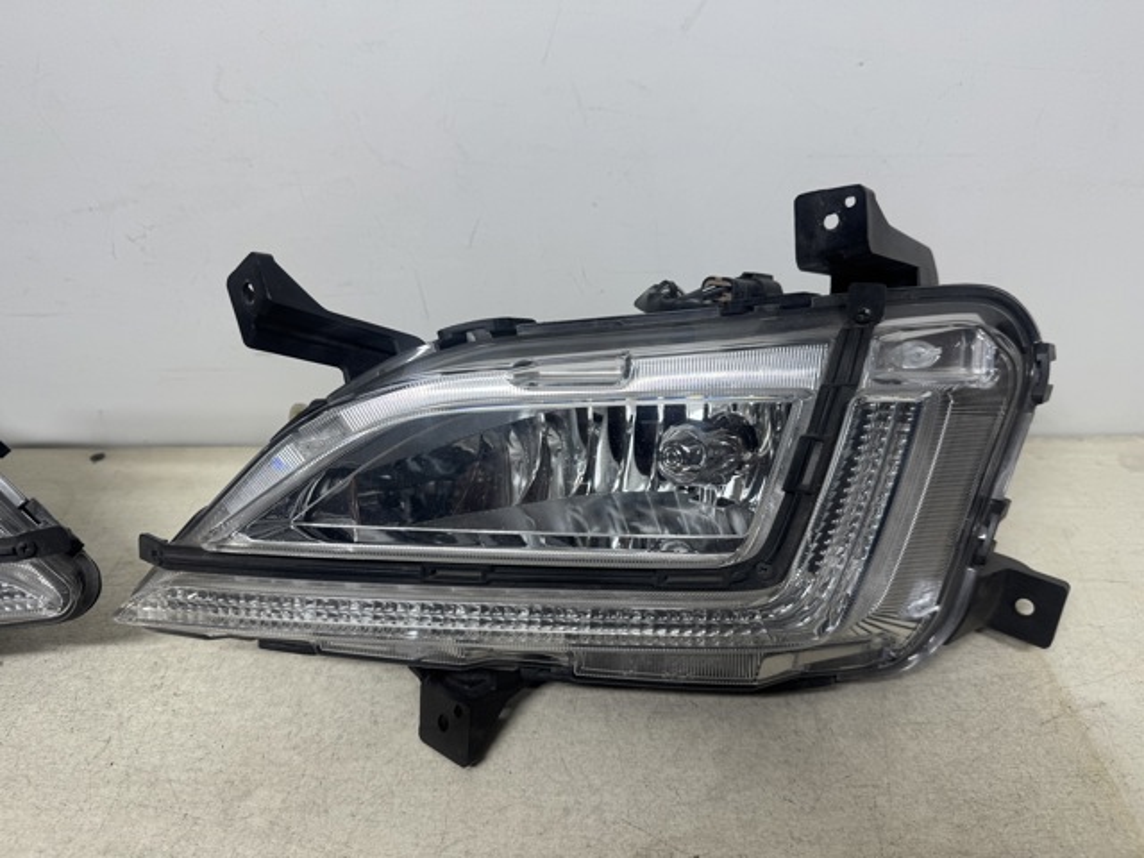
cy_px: 429
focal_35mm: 24
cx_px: 572
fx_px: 793
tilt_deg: -33.6
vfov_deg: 56.8
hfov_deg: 71.6
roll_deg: +2.8
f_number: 1.78
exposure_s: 1/100
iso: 64
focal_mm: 6.76
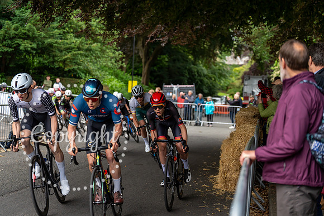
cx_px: 162
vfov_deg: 19.5
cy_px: 108
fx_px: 630
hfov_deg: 28.8
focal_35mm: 70
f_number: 2.8
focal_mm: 70
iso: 400
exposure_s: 1/800
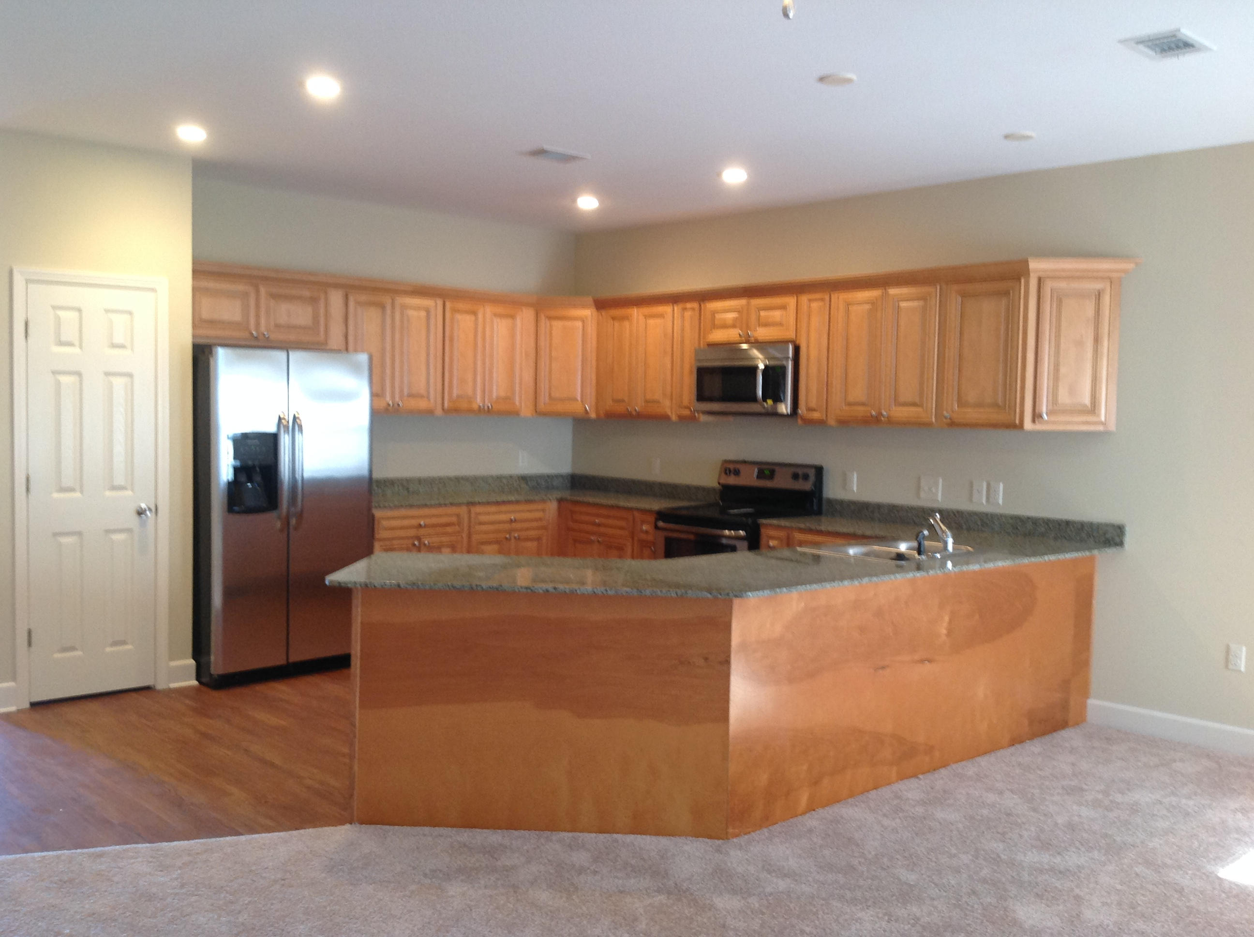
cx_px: 627
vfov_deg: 40.6
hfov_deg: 52.7
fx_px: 1266
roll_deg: -0.4
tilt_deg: -3.7
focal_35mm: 35
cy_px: 468
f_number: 2.4
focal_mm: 4.28
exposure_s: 1/15
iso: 100
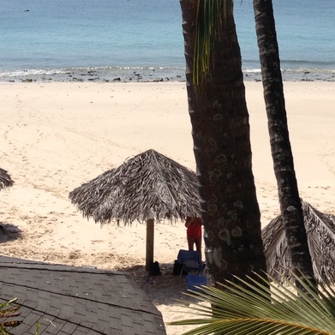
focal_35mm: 95
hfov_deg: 18.3
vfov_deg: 17.7
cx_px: 212
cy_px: -27
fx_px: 1040
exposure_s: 1/2632
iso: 50
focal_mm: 4.28
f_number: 2.4
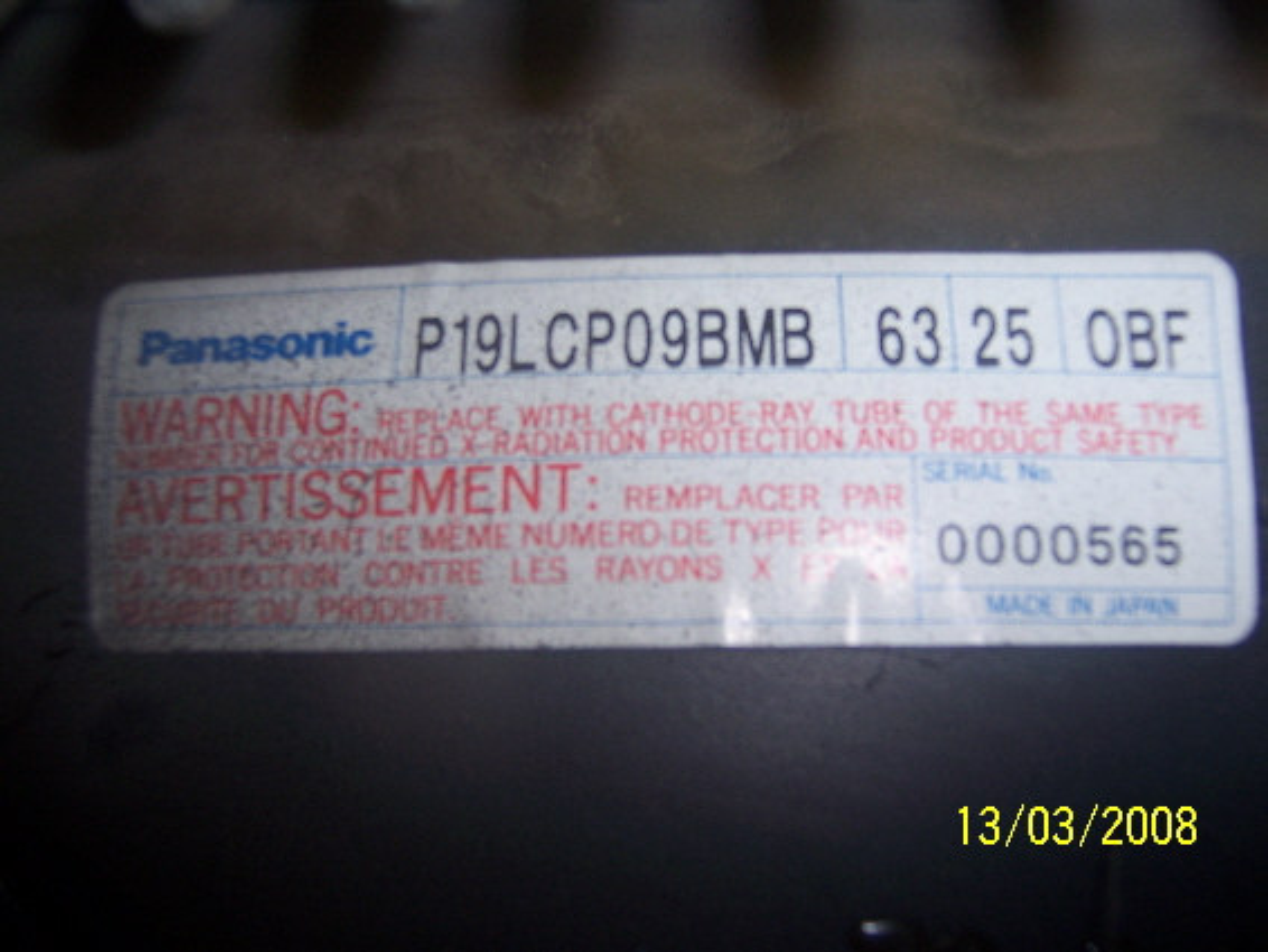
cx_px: 634
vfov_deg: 43.0
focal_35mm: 33
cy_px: 476
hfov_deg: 55.3
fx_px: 1209
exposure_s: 1/60
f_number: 2.8
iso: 80
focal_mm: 5.5
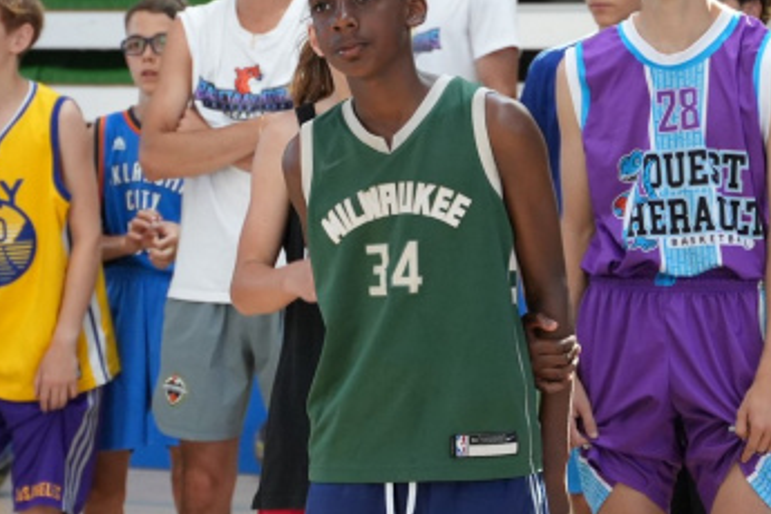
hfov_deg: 11.1
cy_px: 131
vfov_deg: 7.4
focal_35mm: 184
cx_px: 181
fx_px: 3944
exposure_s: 1/400
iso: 1600
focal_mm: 53
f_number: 2.8
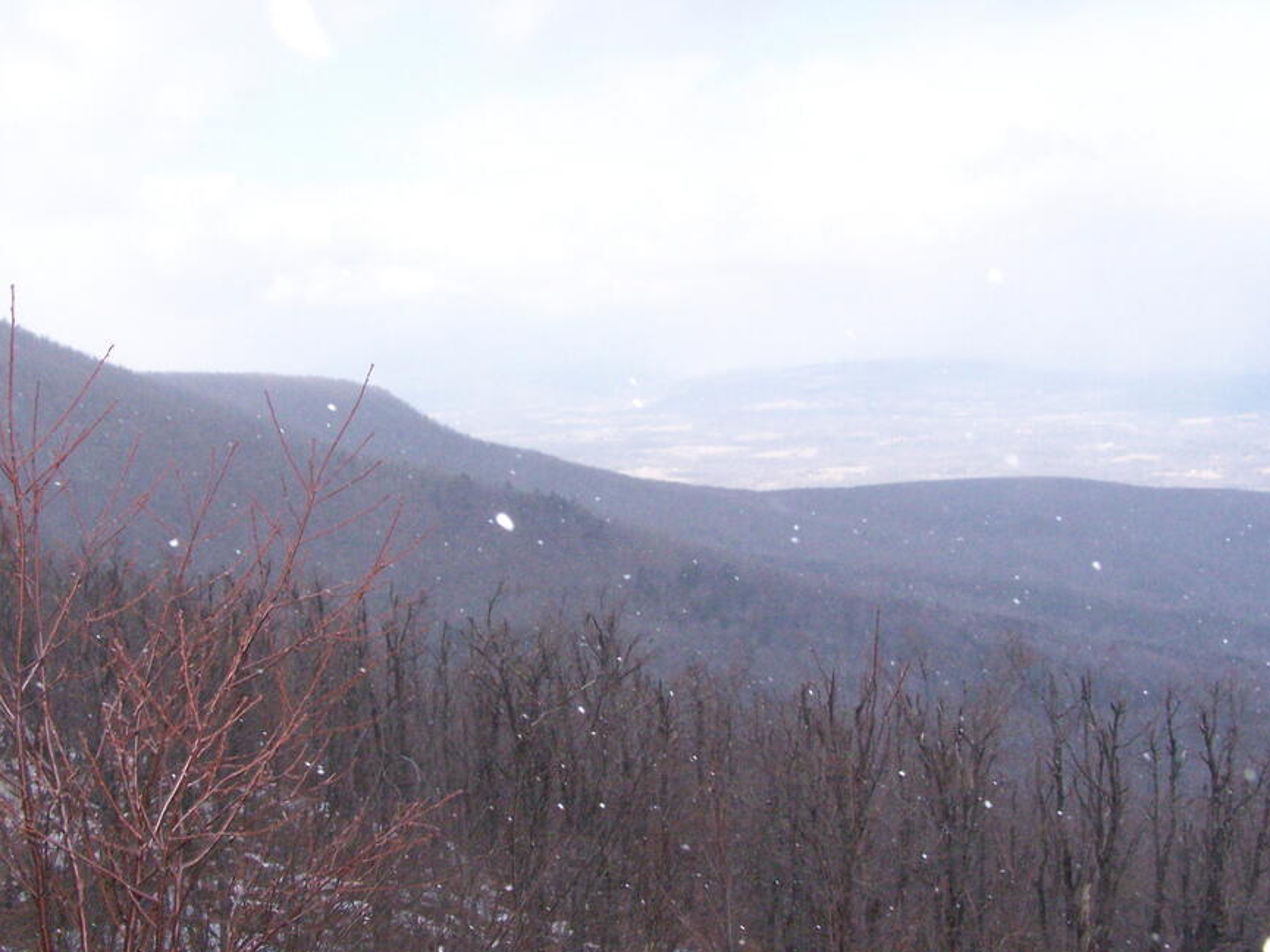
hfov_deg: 42.1
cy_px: 527
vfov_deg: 32.2
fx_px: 1651
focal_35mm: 45
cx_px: 609
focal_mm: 6.3
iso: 400
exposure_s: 1/800
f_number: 5.6
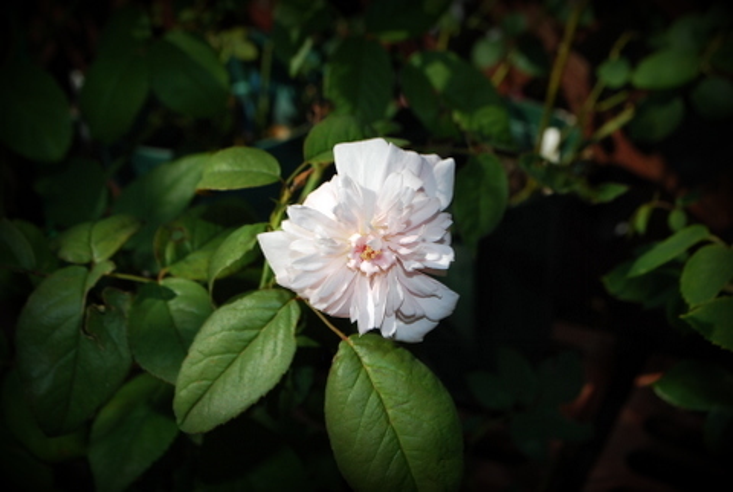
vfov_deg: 23.9
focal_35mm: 57
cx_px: 366
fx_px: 1163
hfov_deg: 35.0
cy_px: 246
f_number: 11
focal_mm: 38
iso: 100
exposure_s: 1/200
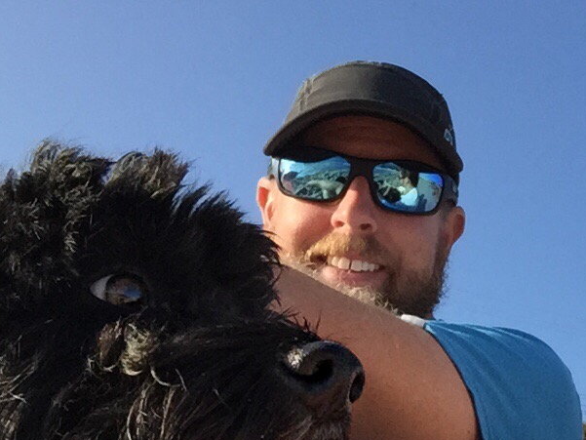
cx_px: 483
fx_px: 1118
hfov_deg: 28.6
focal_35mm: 66
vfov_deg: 22.0
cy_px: 336
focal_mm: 2.65
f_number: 2.2
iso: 32
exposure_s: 1/913
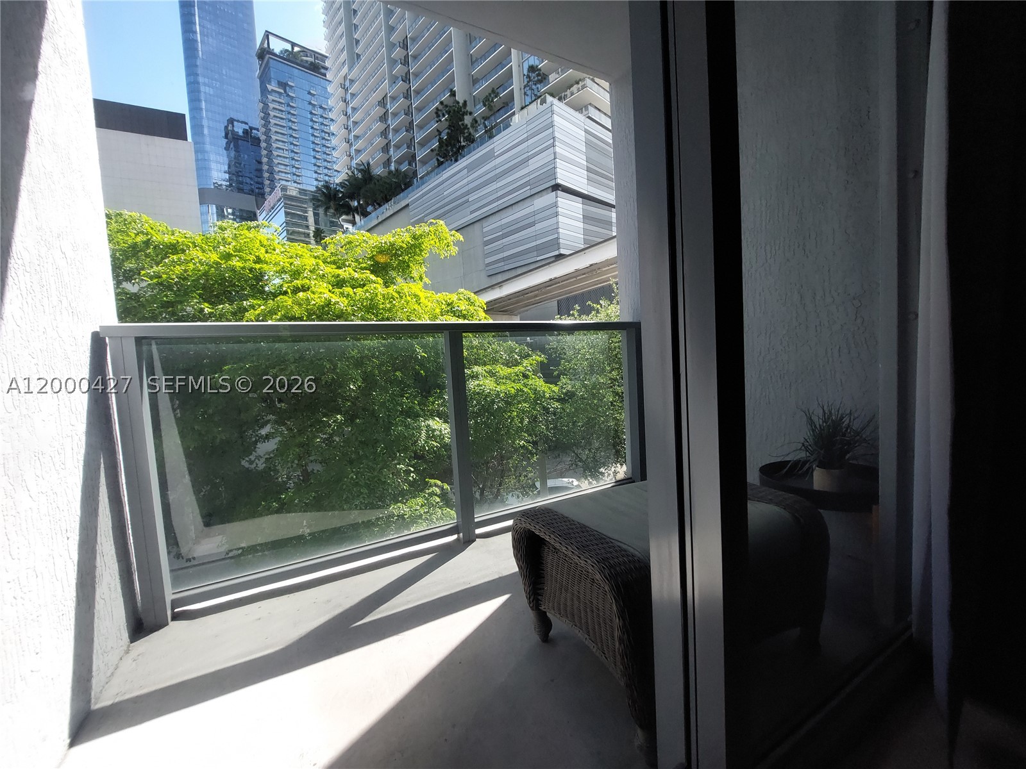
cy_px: 384
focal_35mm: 13
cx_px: 513
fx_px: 385
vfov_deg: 89.9
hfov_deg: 106.2
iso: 50
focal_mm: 1.74
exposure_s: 1/240
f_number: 2.2
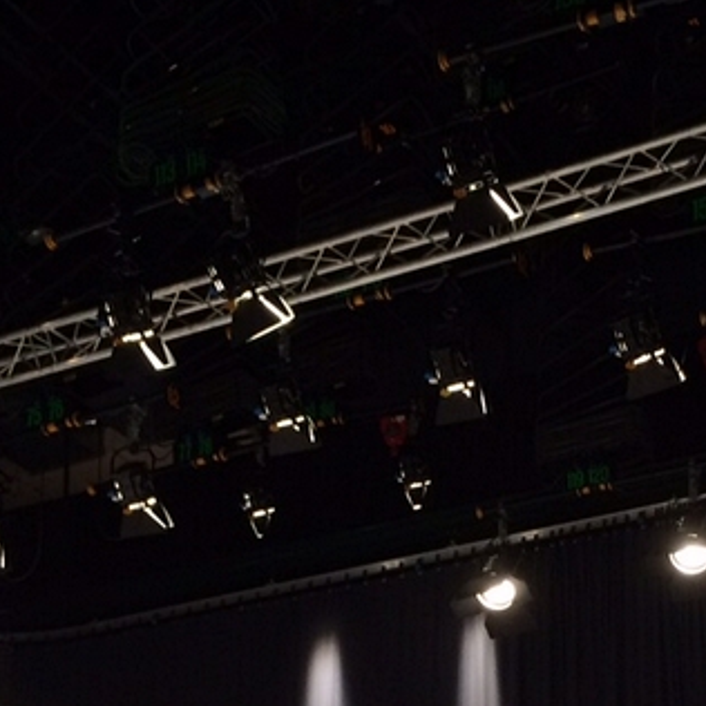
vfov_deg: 20.4
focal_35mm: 81
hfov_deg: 21.4
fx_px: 1869
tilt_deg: +15.6
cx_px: 424
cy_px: 769
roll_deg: -0.2
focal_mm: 4.15
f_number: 2.2
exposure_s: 1/33
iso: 125
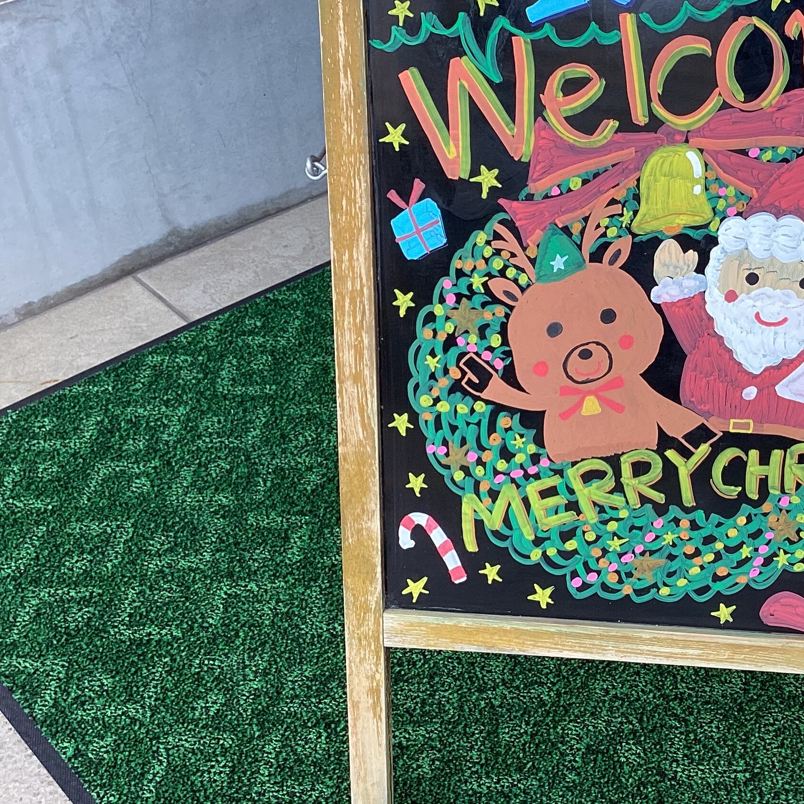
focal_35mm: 53
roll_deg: -0.7
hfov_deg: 31.2
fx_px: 1393
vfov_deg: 32.1
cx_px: 671
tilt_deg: -36.4
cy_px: 302
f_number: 2.4
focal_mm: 3.3
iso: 32
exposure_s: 1/100
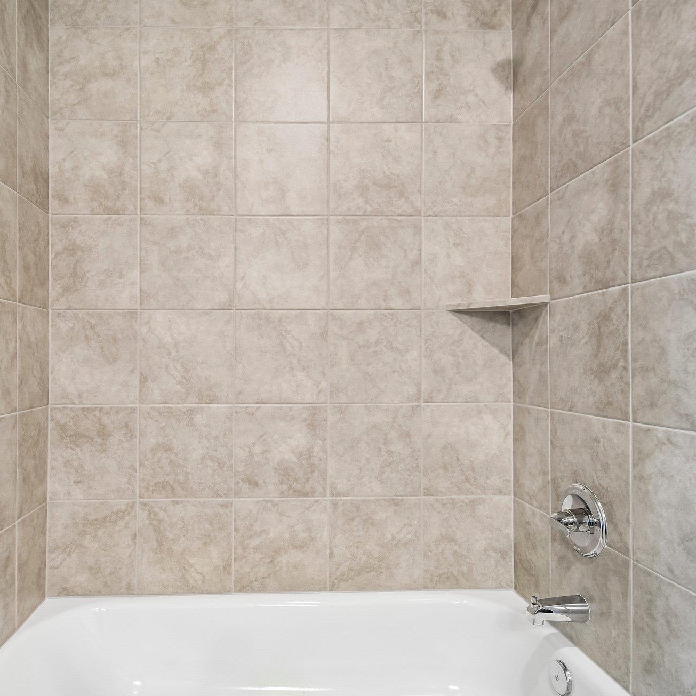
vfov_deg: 74.8
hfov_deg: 74.1
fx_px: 455
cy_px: 344
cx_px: 283
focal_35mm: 20
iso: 400
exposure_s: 1/4
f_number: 8
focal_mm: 10
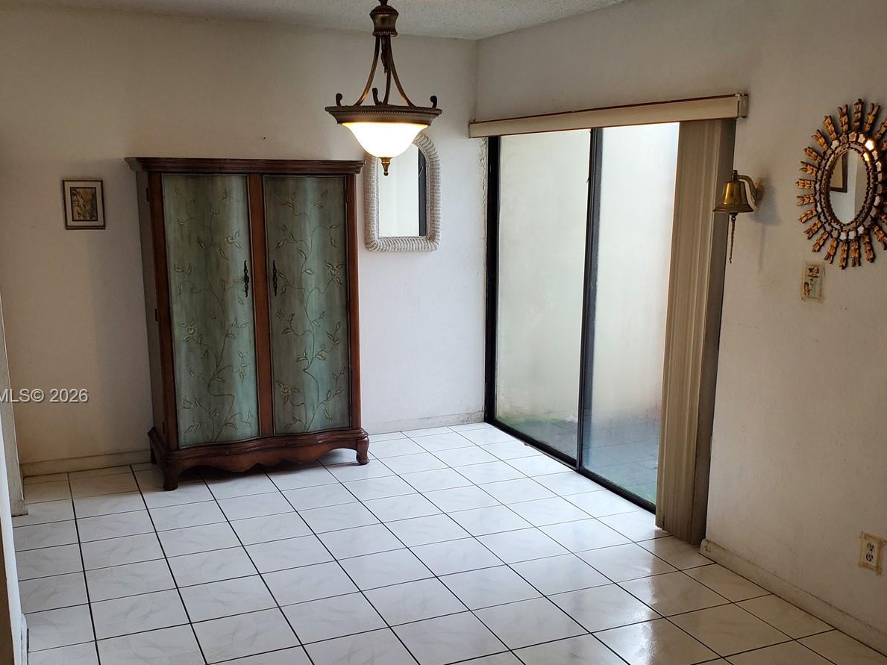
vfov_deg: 40.5
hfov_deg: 52.6
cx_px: 453
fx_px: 897
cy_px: 397
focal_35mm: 35
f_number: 2.4
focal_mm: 4.3
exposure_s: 1/60
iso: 200
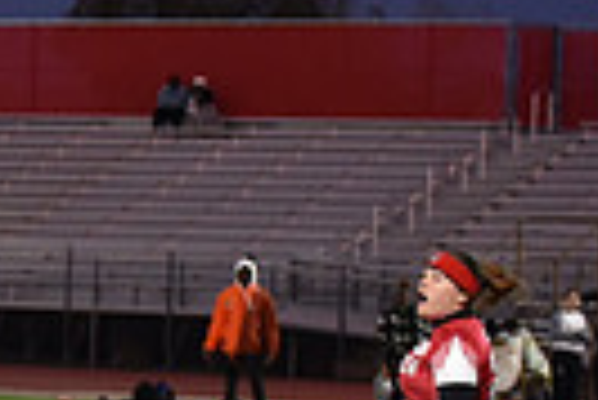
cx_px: -517
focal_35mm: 306
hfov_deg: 6.6
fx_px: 5088
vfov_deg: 4.5
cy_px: 402
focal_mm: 70
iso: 1800
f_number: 2.8
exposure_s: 1/500
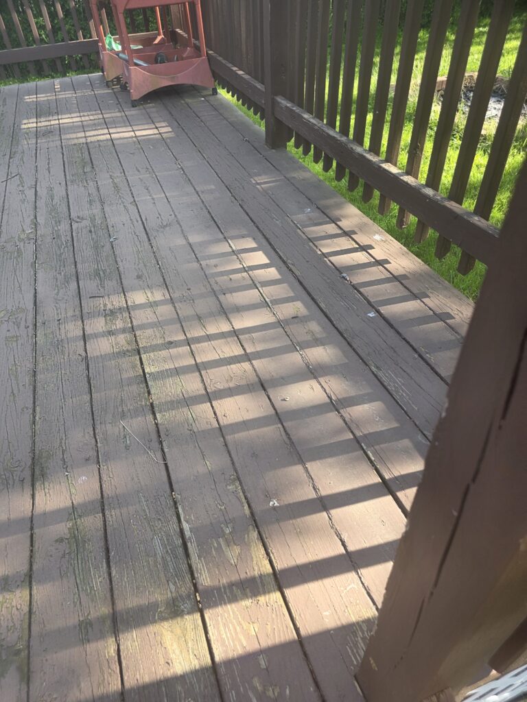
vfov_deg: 73.9
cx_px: 264
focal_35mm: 23
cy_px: 351
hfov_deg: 58.9
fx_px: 467
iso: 32
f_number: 1.7
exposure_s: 1/180
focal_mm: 6.3
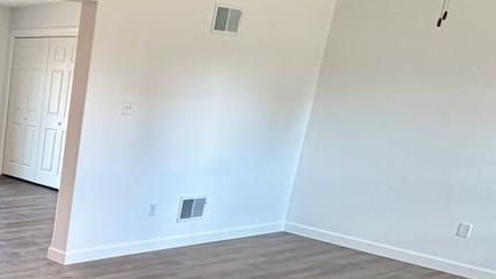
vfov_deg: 25.9
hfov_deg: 35.7
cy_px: 231
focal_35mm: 45
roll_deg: -2.4
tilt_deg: -15.5
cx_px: -98
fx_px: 592
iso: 160
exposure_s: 1/120
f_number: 2.2
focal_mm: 2.22
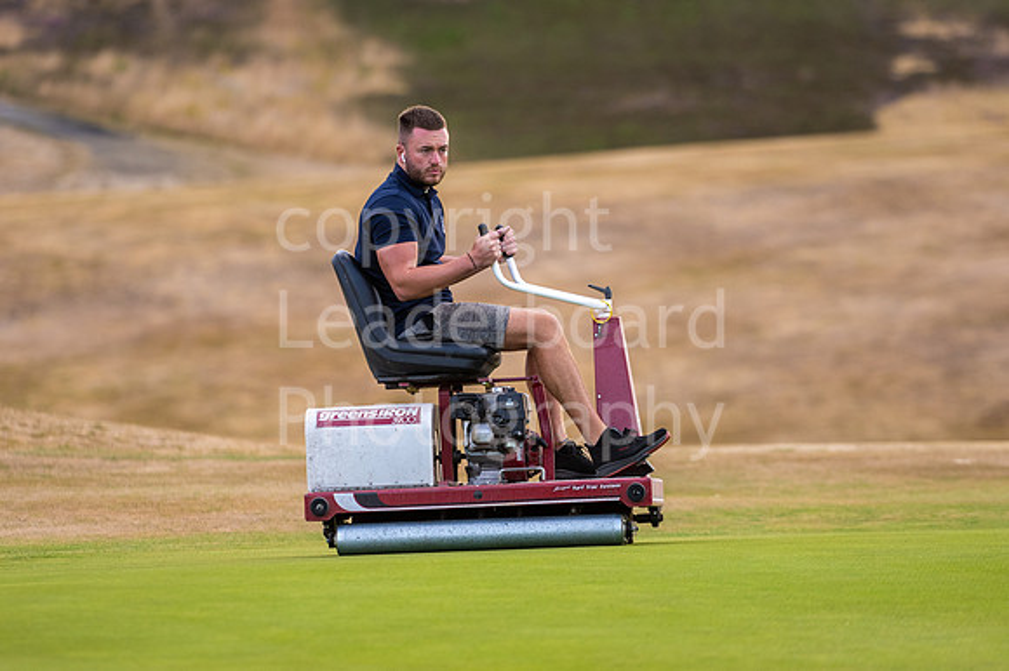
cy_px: 336
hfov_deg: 6.9
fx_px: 8403
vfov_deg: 4.6
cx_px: 504
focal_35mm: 300
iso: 250
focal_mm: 200
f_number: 2.8
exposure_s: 1/800
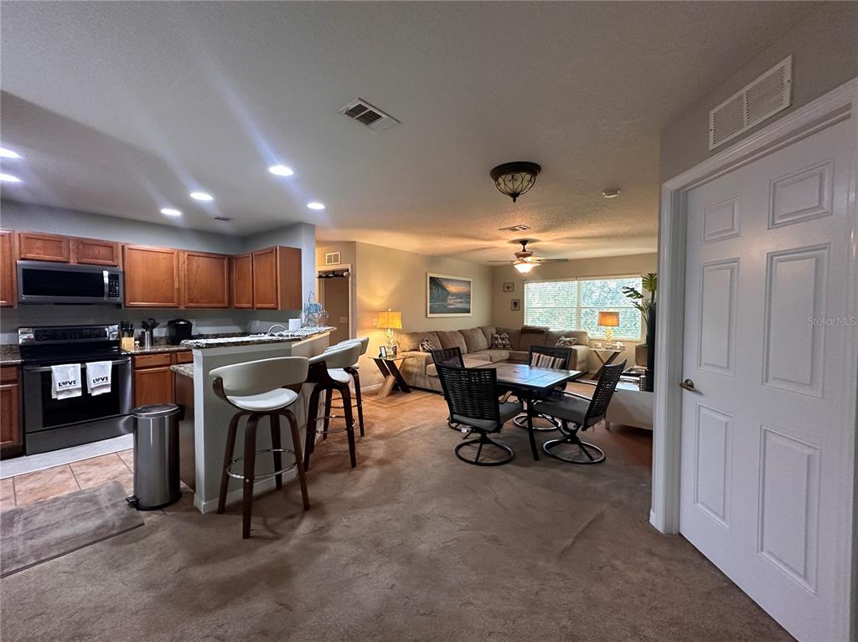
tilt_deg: -2.2
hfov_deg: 102.1
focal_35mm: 14
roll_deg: -0.7
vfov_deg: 85.6
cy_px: 321
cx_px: 429
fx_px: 347
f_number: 2.2
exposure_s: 1/60
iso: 400
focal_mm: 2.22
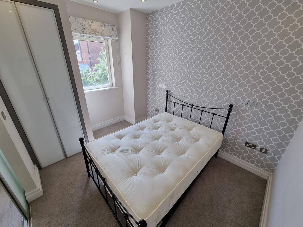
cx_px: 152
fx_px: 114
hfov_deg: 106.2
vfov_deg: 89.9
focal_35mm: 13
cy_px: 114
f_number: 2.2
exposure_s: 1/151
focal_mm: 2.2
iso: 50
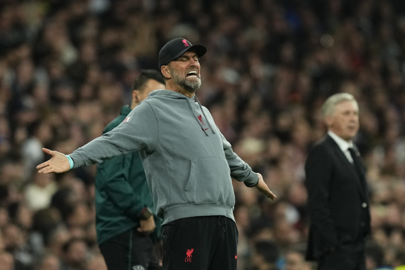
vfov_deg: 3.4
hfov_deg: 5.2
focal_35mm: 400
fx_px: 4500
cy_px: 135
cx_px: 202
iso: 2500
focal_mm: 400
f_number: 3.2
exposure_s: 1/2000
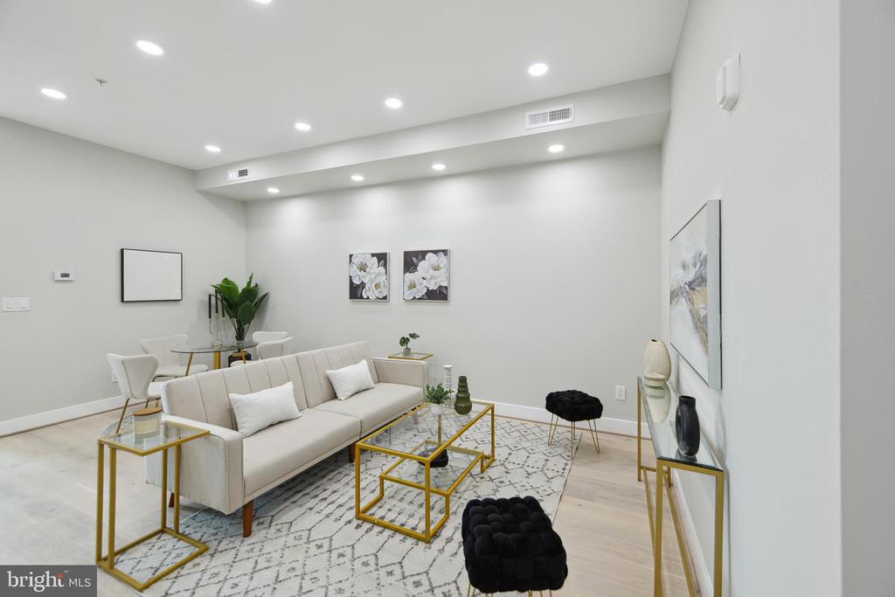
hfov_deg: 104.2
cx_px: 448
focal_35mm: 14
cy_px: 298
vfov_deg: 81.2
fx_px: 348
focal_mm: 14
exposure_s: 1/8
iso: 200
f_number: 9
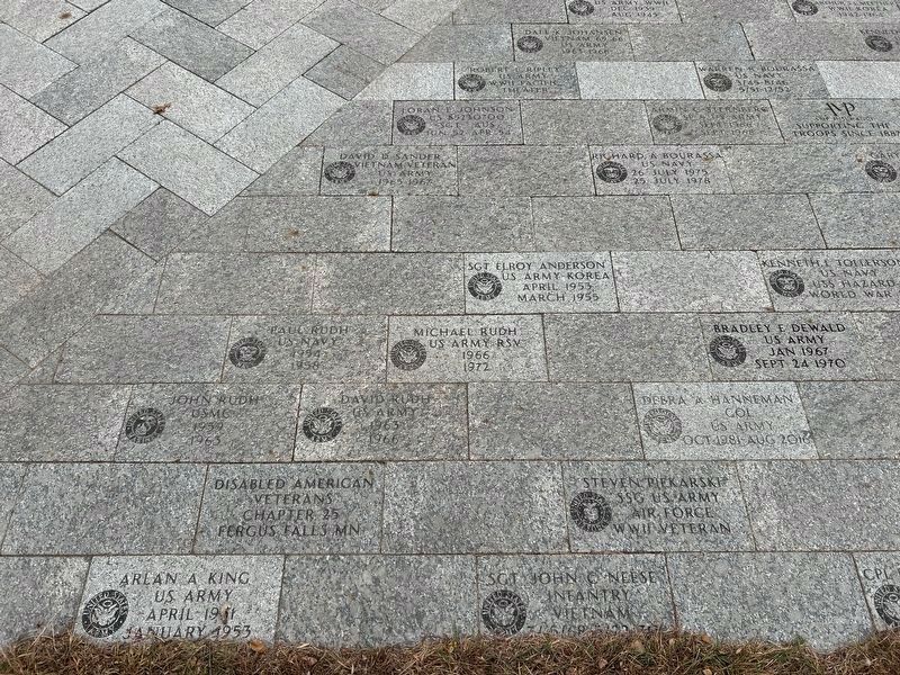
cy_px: 338
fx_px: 676
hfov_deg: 67.3
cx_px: 450
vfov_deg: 53.1
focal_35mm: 26
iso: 40
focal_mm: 5.7
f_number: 1.5
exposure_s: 1/254
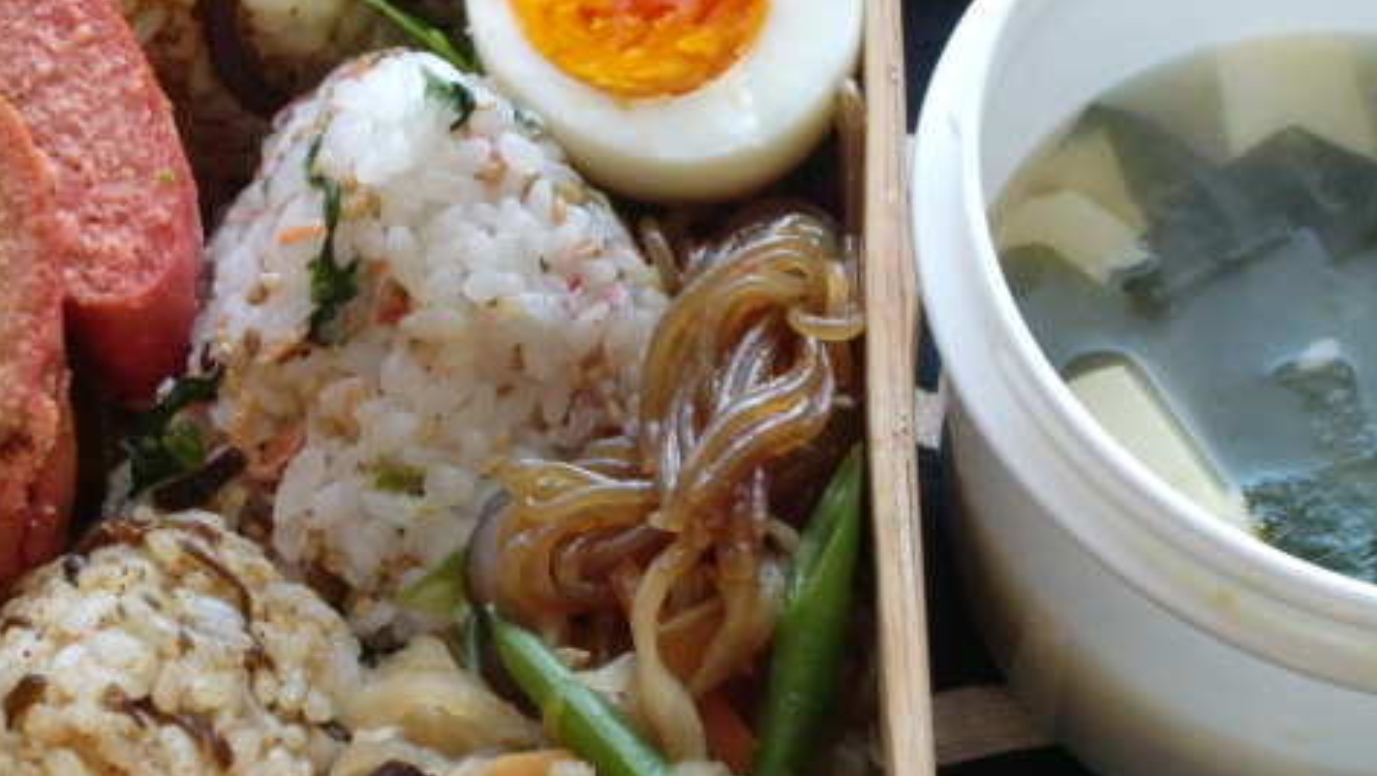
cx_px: 636
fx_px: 3543
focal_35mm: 97
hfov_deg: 22.0
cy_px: 343
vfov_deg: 12.5
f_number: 4.1
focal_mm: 11.7
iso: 400
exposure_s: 1/30
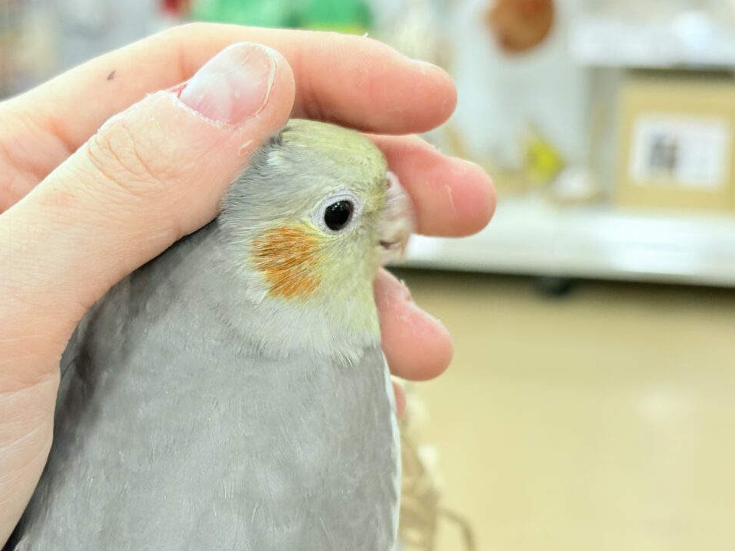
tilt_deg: -16.8
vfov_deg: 22.6
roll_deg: +1.1
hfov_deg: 29.7
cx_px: 283
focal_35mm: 65
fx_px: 1380
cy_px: 313
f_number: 1.6
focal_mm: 5.96
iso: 80
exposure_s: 1/50
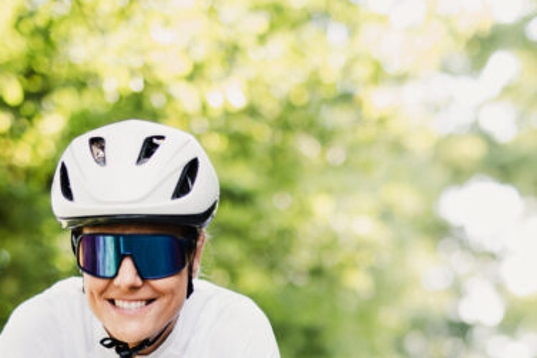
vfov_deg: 9.9
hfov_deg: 15.1
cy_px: 461
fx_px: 2028
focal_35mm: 136
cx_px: 332
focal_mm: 50
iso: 100
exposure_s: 1/200
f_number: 1.6
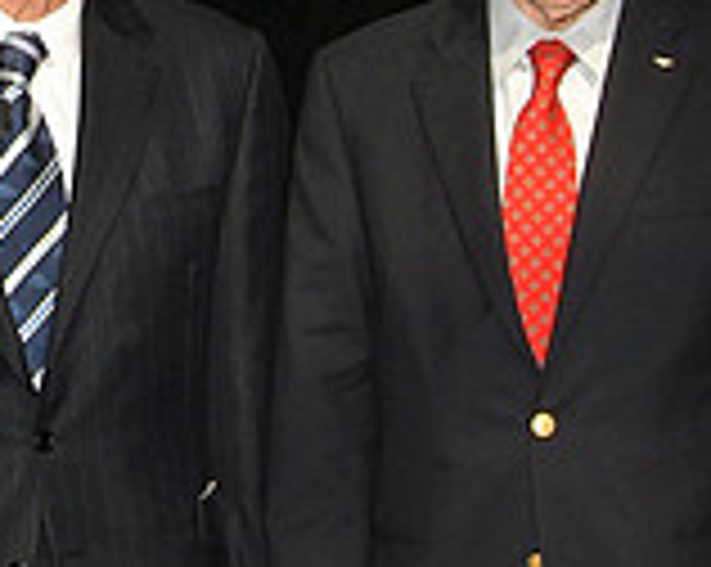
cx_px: 230
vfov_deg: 12.4
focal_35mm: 124
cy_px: 187
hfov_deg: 15.5
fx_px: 2606
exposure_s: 1/125
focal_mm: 24
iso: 800
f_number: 11
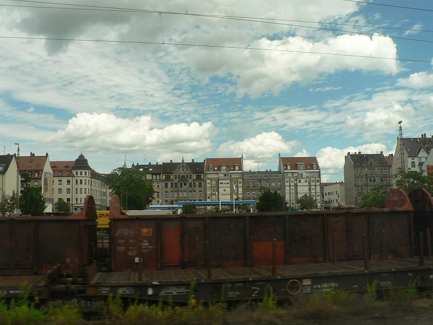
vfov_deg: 39.7
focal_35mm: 36
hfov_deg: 51.4
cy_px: 162
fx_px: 450
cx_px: 216
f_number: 4
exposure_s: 1/320
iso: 80
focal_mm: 6
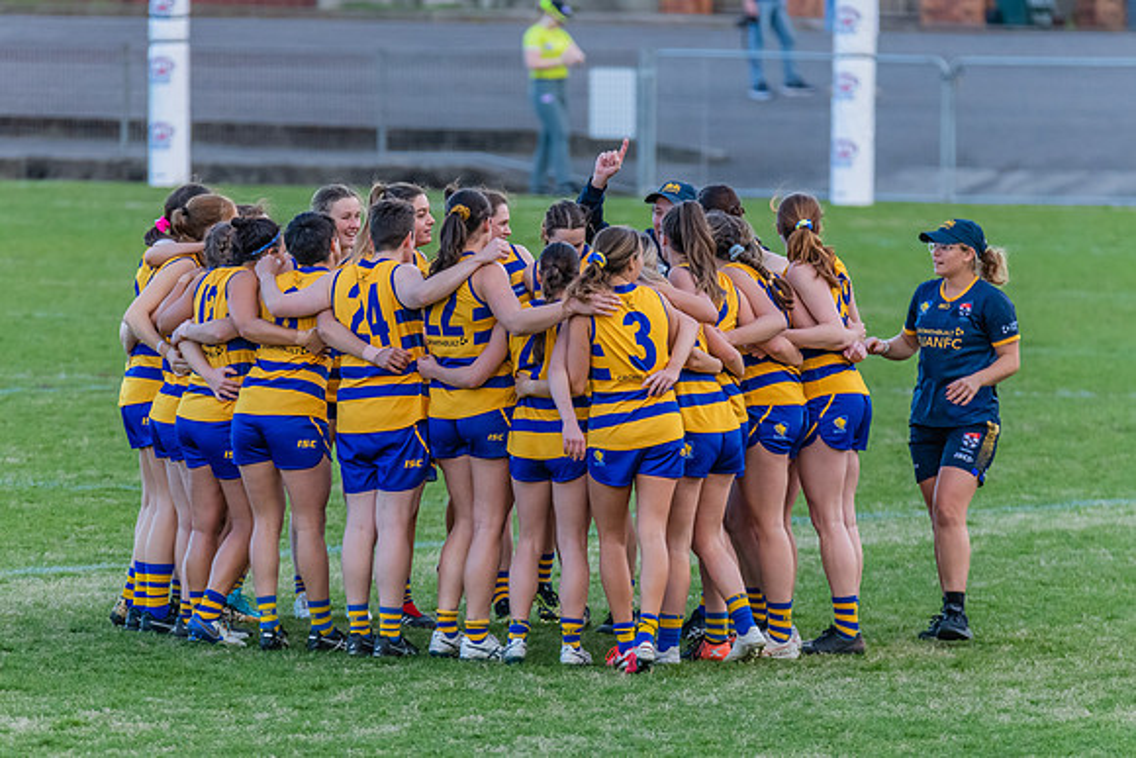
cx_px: 536
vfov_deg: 2.6
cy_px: 374
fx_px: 16703
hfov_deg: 3.9
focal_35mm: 529
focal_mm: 400
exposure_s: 1/1600
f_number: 6
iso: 3200
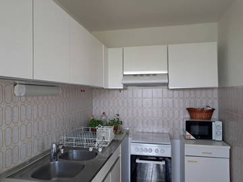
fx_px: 190
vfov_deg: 51.4
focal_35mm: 27
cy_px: 91
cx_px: 122
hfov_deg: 65.3
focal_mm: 4
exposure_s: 1/50
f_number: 1.8
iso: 400
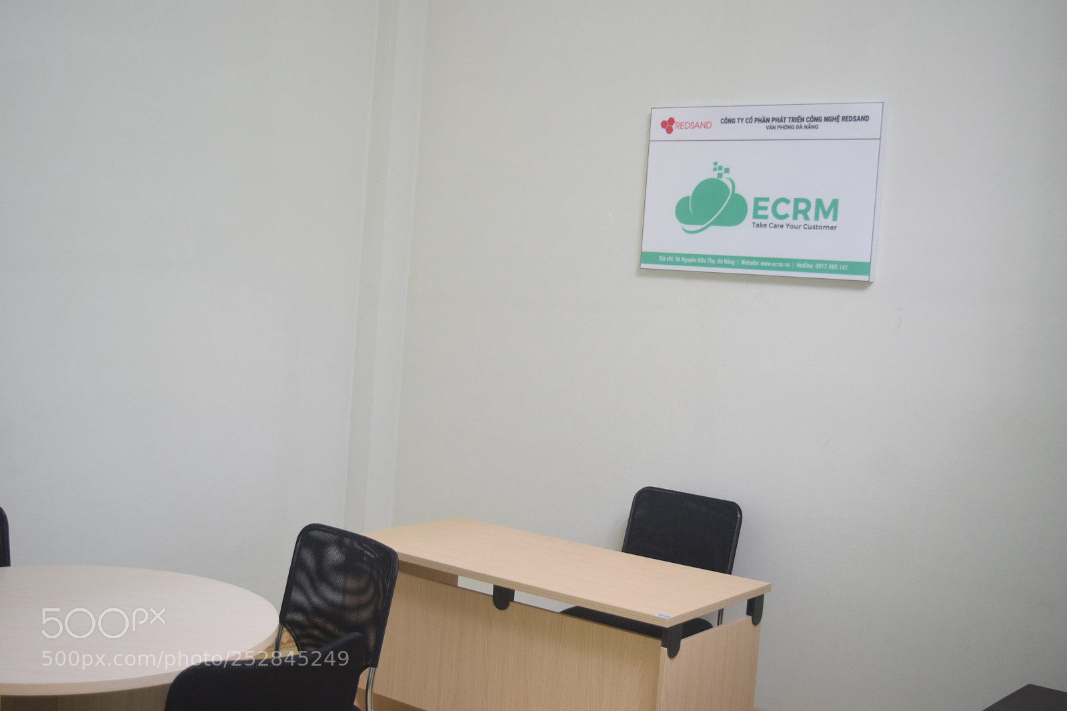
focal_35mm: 44
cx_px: 534
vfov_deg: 30.8
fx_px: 1289
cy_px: 356
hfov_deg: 45.0
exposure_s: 1/25
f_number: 4.2
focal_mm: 29
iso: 800
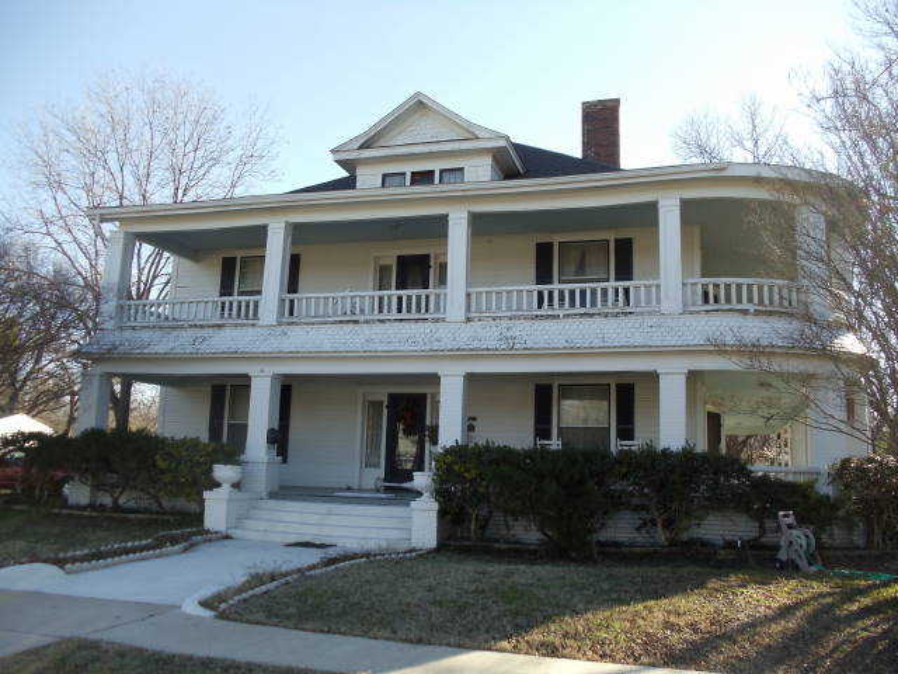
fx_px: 1141
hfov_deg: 42.9
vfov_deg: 32.9
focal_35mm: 44
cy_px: 337
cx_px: 449
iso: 100
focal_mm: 6
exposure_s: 1/400
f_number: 3.5
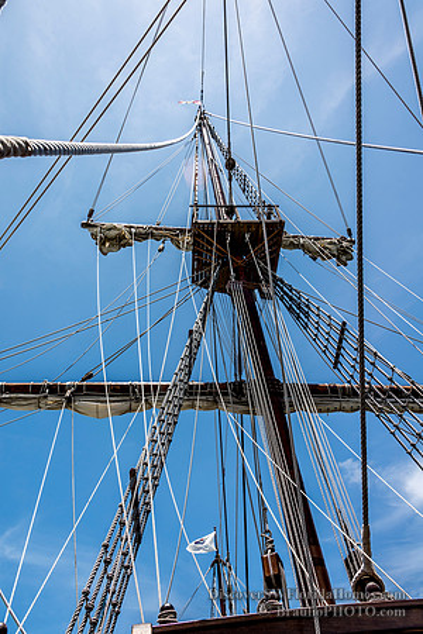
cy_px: 317
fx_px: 493
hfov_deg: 46.4
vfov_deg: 65.5
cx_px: 212
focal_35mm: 28
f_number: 8
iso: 125
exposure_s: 1/250
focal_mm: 28
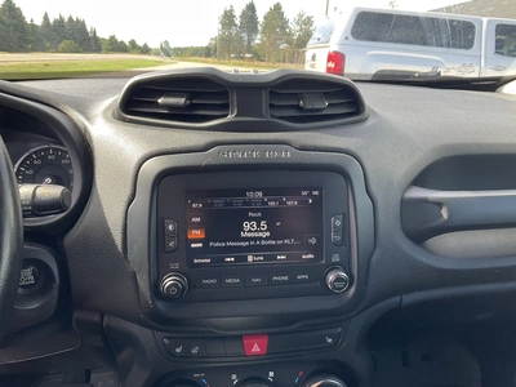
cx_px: 258
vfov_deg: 48.2
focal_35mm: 29
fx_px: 432
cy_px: 194
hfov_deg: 61.7
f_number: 1.8
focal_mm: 3
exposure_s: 1/122
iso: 25
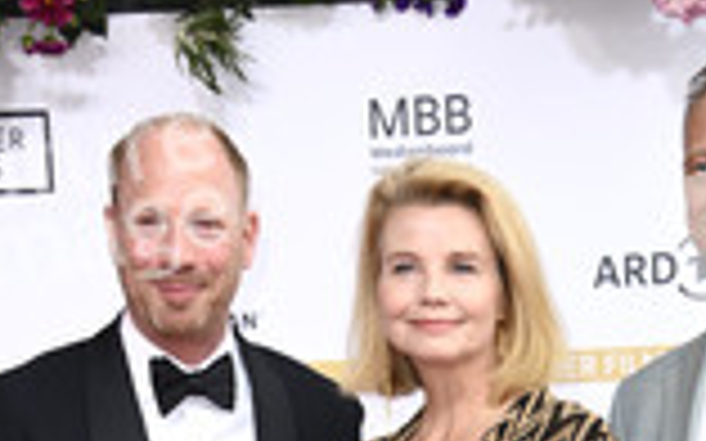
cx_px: 490
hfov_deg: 13.0
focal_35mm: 161
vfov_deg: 7.8
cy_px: 896
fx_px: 3097
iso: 640
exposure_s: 1/250
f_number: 5.6
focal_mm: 62
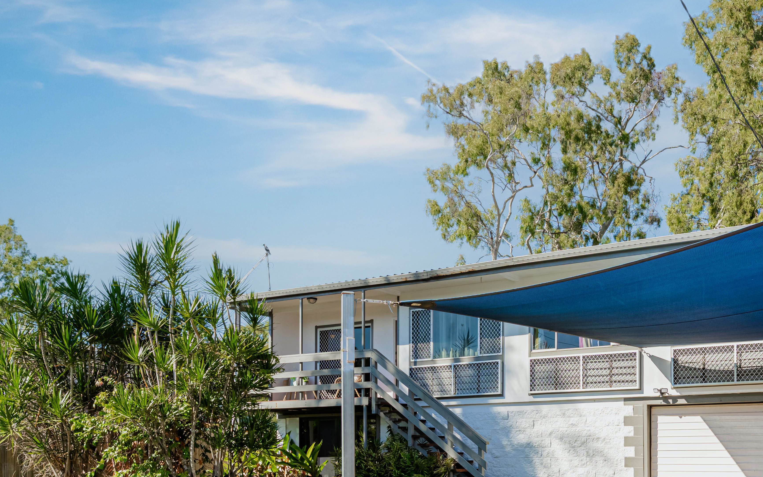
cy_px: 407
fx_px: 707
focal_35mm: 34
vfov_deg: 35.6
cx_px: 559
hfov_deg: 54.4
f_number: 6.3
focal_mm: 14
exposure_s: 1/1600
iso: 160
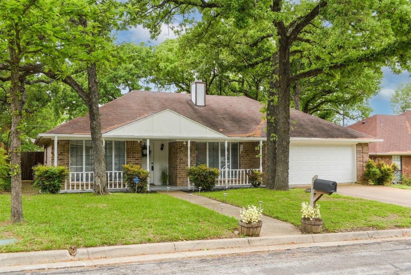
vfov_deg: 37.9
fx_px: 400
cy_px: 138
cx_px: 206
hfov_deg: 54.4
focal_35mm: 35
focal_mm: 35
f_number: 5.6
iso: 250
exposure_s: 1/100
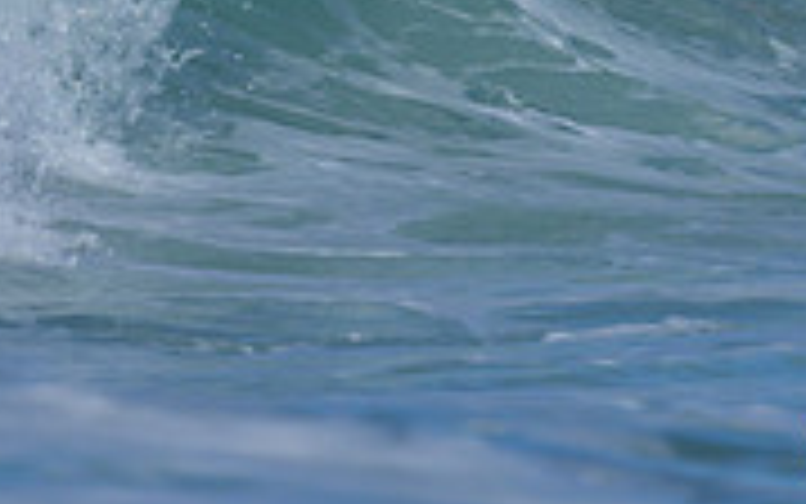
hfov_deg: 0.6
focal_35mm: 3630
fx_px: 79762
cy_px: -271
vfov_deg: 0.4
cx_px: 938
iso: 160
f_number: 6.3
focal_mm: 800
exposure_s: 1/2000
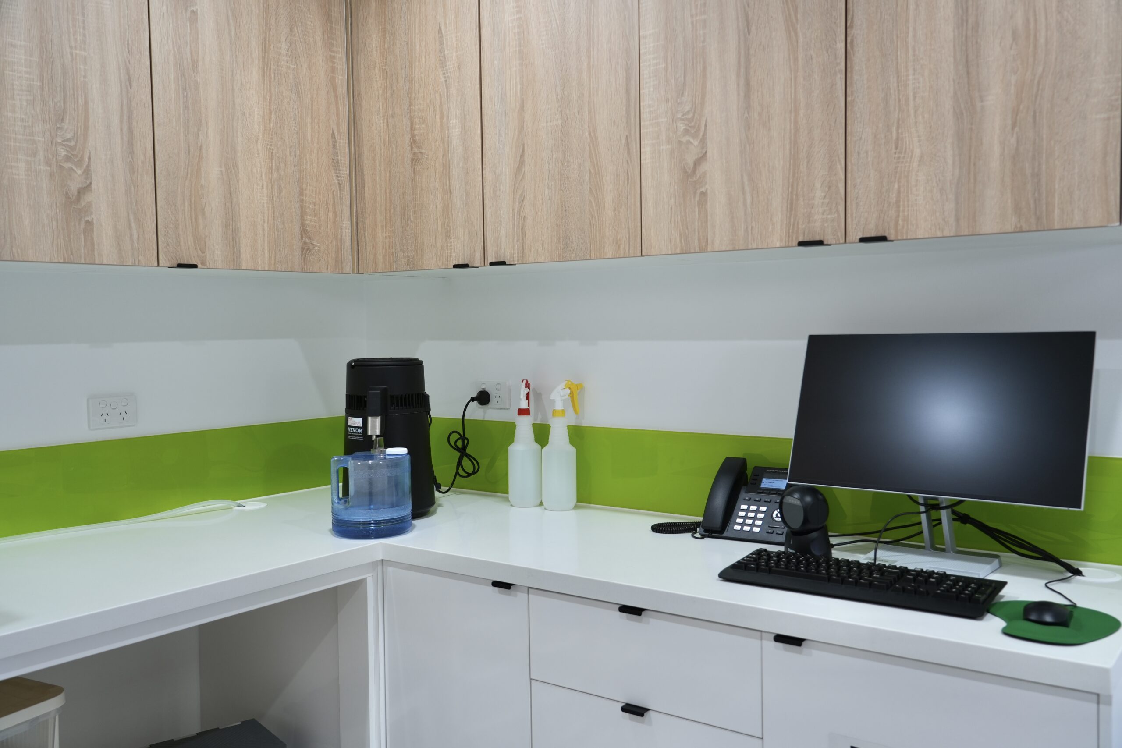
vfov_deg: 42.3
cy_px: 374
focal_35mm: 31
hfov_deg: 60.3
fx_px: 966
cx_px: 561
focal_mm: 31
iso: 320
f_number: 4
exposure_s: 1/40
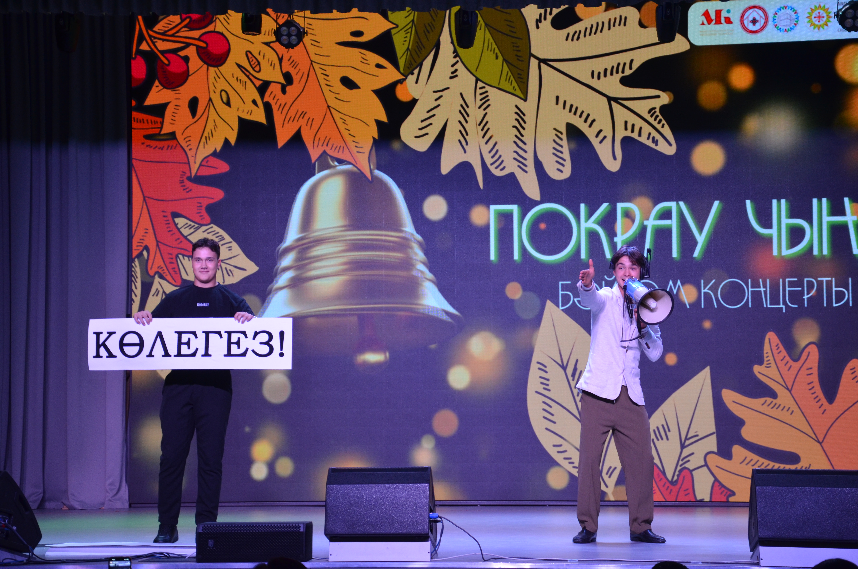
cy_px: 284
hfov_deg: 27.0
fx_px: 1784
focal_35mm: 75
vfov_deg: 18.1
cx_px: 429
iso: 800
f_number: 5
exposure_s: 1/60
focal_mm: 50
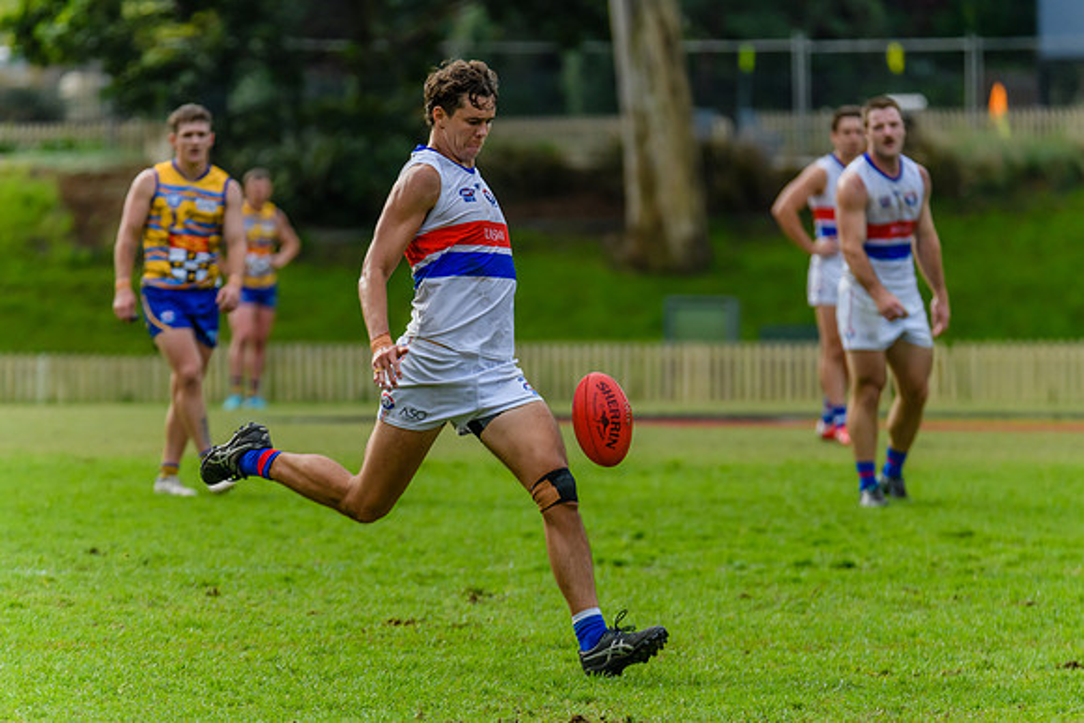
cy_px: 341
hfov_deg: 5.4
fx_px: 11469
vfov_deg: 3.6
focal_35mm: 381
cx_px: 573
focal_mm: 360
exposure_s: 1/1600
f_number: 6
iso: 1400
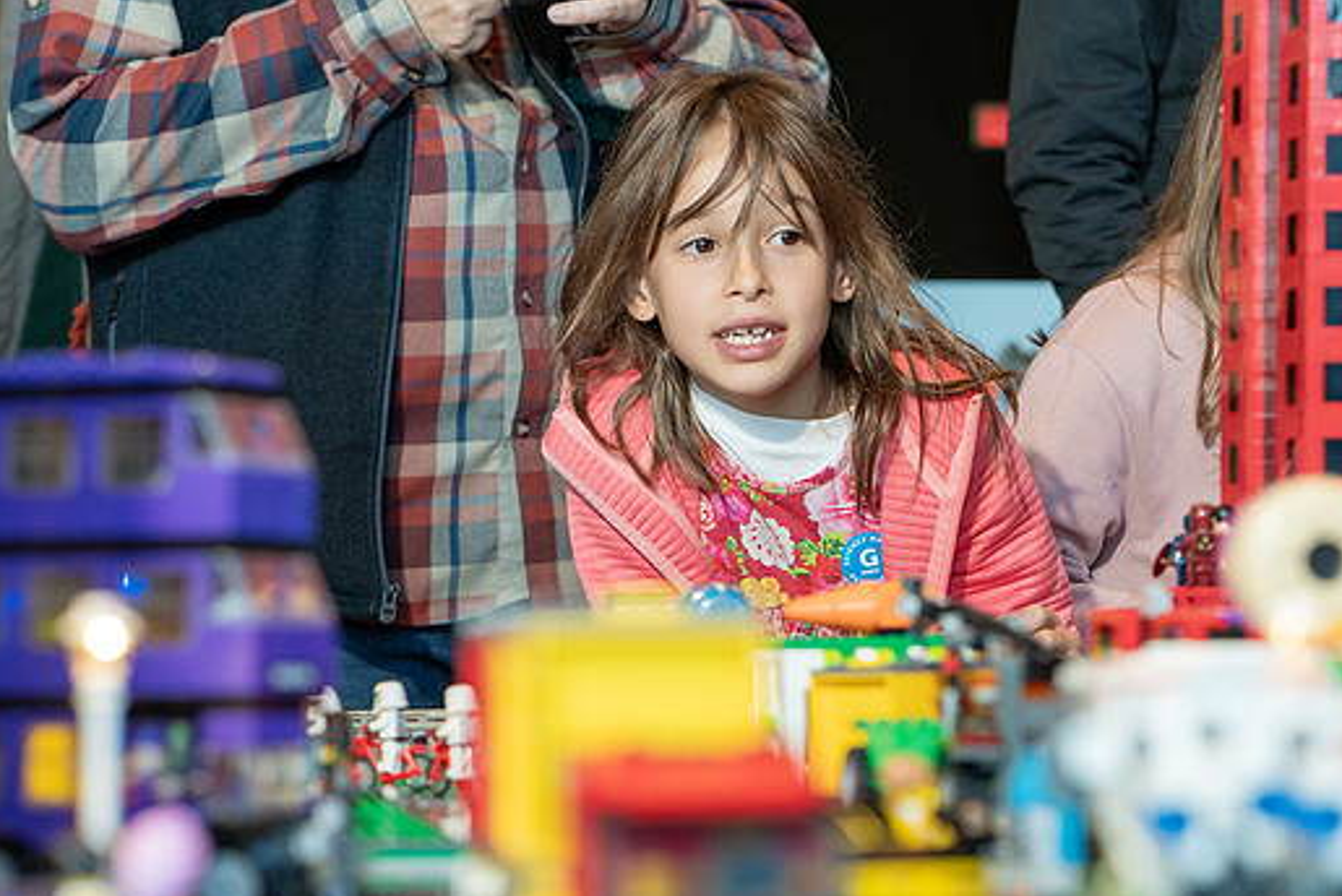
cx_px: 613
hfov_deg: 17.9
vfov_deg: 12.0
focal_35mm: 114
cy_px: 497
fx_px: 4252
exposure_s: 1/250
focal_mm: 85
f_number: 5.6
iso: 2000
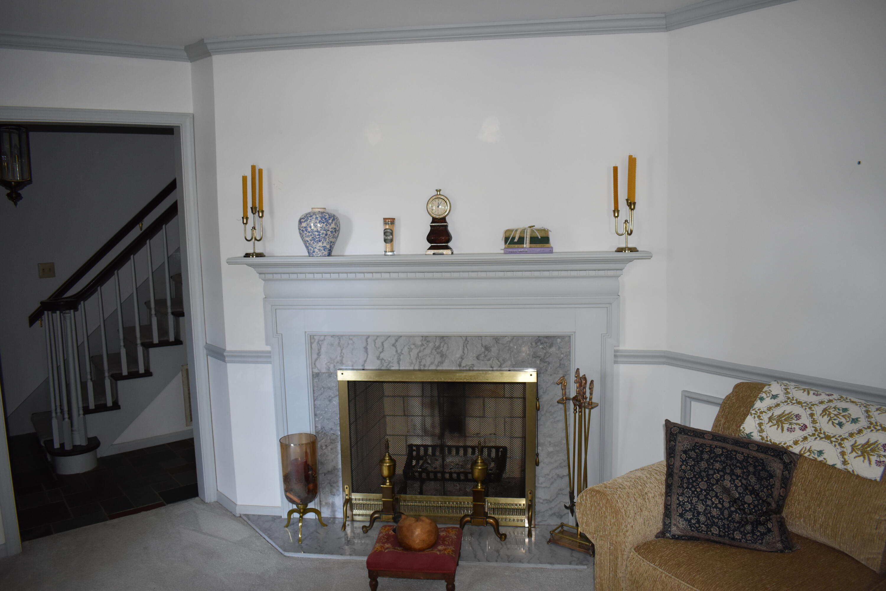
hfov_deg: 67.4
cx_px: 443
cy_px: 296
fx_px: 664
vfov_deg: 47.9
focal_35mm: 27
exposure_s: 1/60
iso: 800
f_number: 4
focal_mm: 18
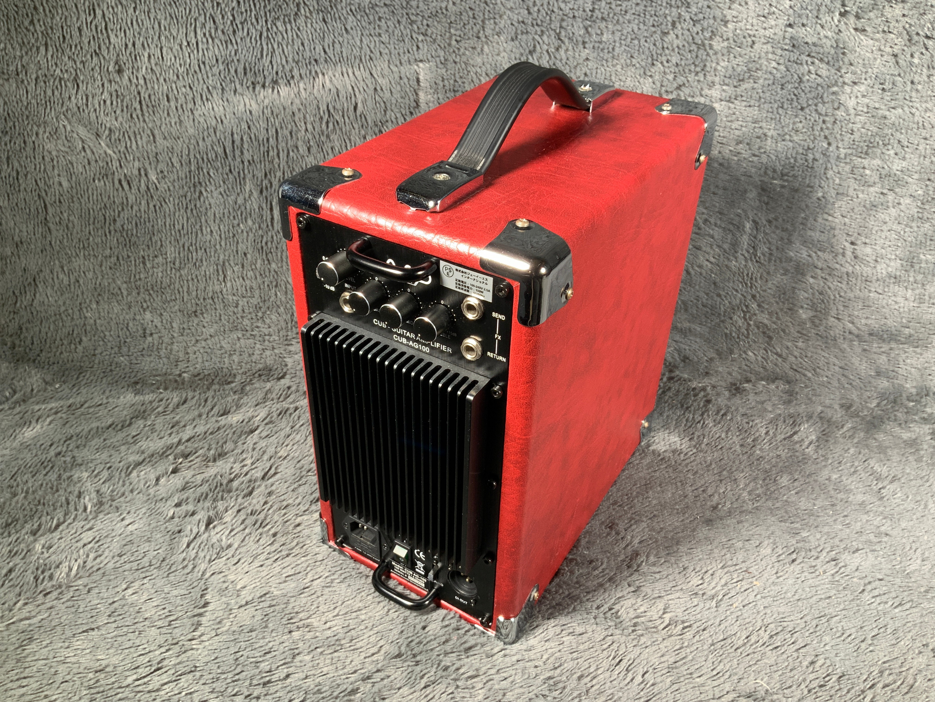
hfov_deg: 61.7
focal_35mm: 29
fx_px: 783
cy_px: 351
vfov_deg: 48.2
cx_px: 468
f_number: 1.8
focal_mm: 3
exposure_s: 1/50
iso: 50
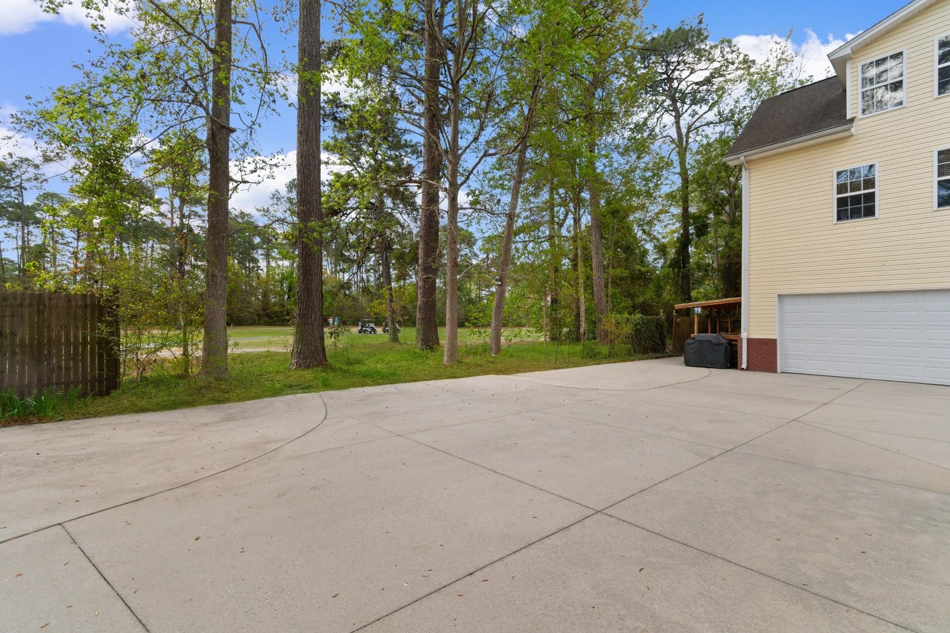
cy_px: 316
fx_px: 396
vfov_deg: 77.3
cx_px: 475
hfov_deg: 100.4
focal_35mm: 15
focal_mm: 10
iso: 100
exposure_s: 1/80
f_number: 4.5
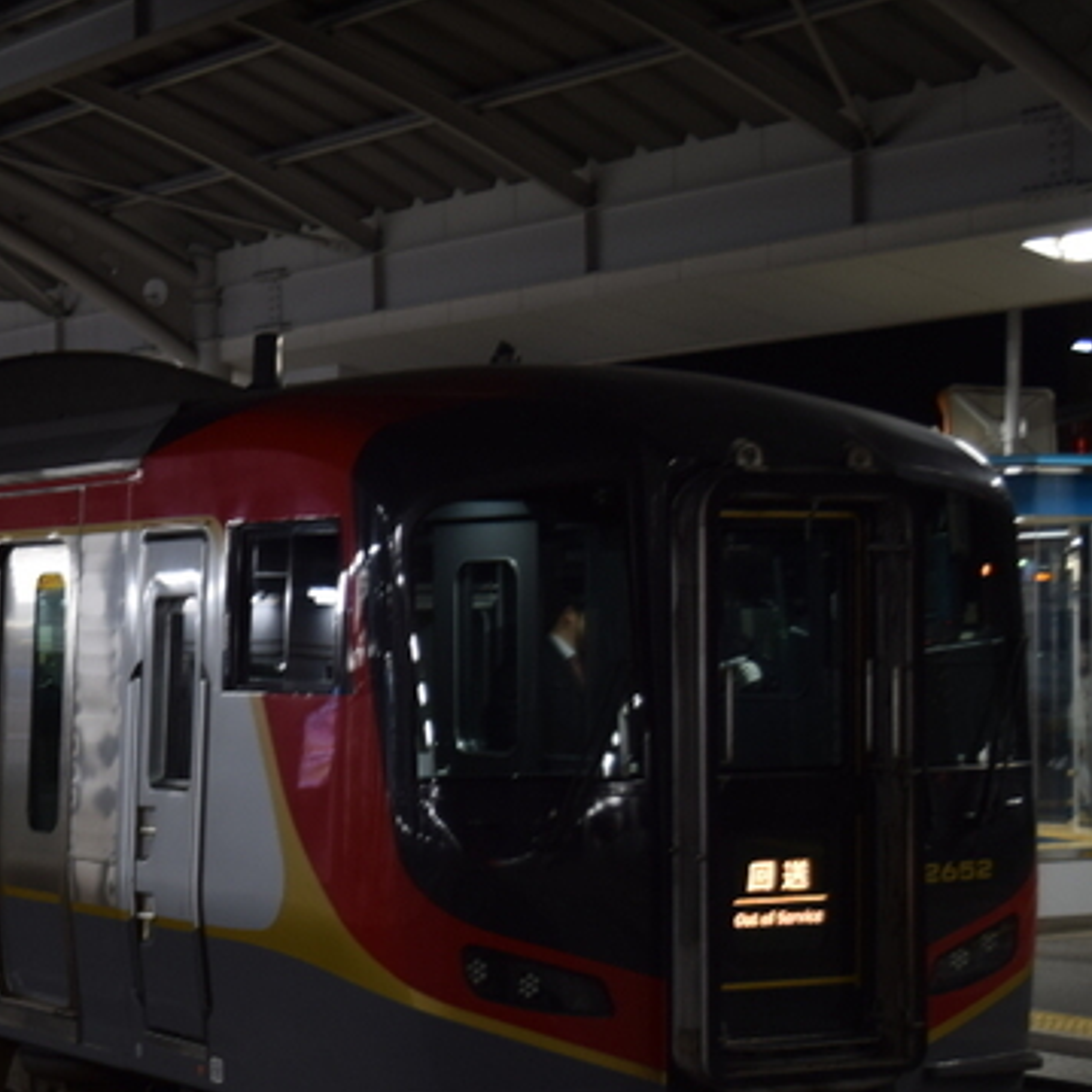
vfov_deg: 19.0
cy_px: 773
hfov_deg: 18.5
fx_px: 3248
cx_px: -21
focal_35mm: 91
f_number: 4.5
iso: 100
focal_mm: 32
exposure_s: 1/8
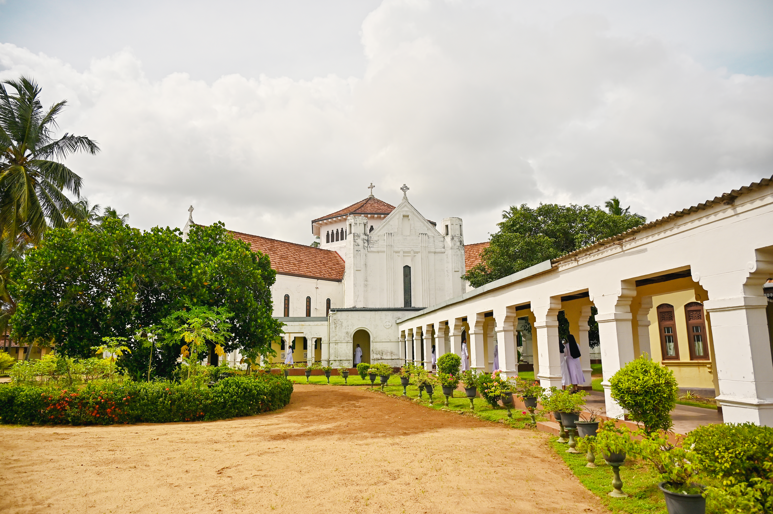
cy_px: 257
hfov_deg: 73.8
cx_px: 386
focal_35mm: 24
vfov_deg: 53.1
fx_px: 515
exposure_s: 1/3200
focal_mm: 24
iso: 100
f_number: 4
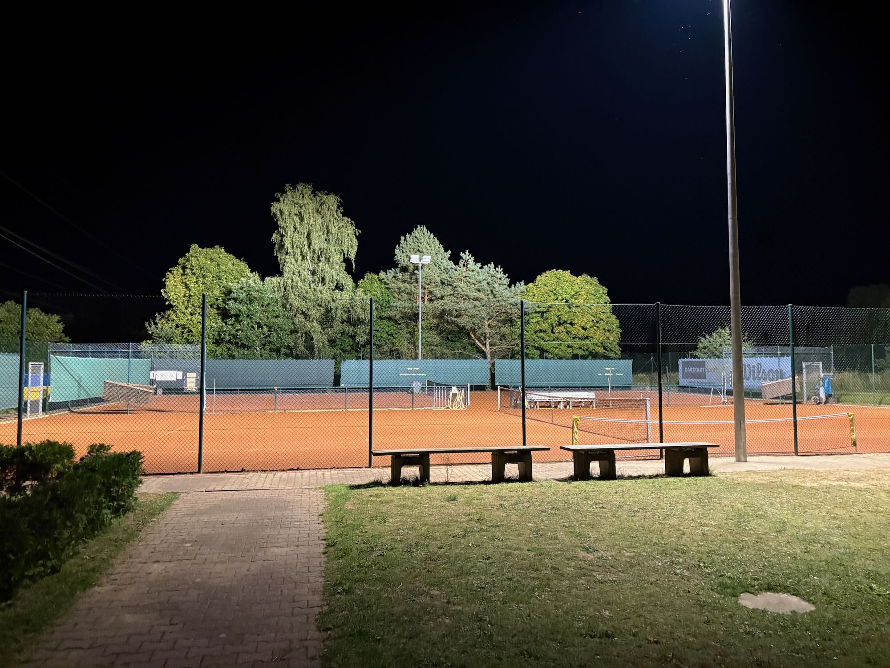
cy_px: 334
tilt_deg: +3.8
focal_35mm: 26
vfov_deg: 53.1
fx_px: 668
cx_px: 445
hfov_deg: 67.3
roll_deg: +2.2
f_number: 1.6
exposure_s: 1/34
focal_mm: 5.96
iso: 640
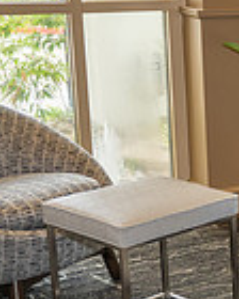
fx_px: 867
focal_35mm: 98
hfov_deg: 13.2
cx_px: 507
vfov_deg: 19.6
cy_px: 129
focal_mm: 24
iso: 500
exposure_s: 1/160
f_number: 3.2
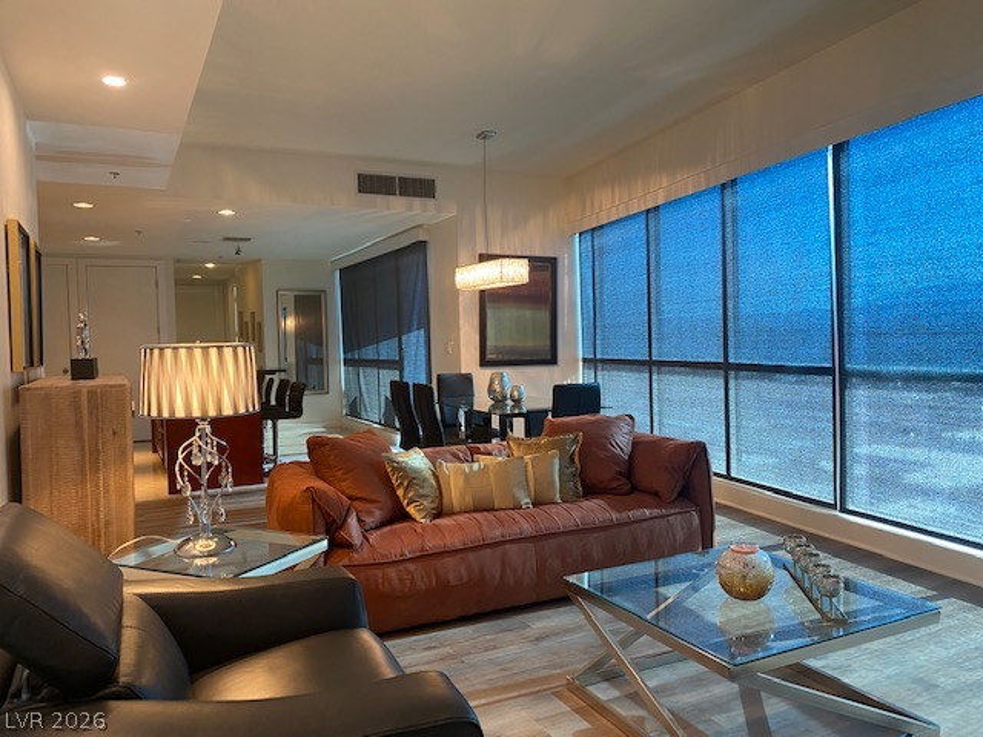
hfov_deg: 67.3
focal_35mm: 26
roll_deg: +1.5
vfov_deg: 53.1
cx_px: 492
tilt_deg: -1.3
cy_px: 368
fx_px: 738
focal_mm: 4.25
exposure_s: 1/60
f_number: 1.8
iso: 160
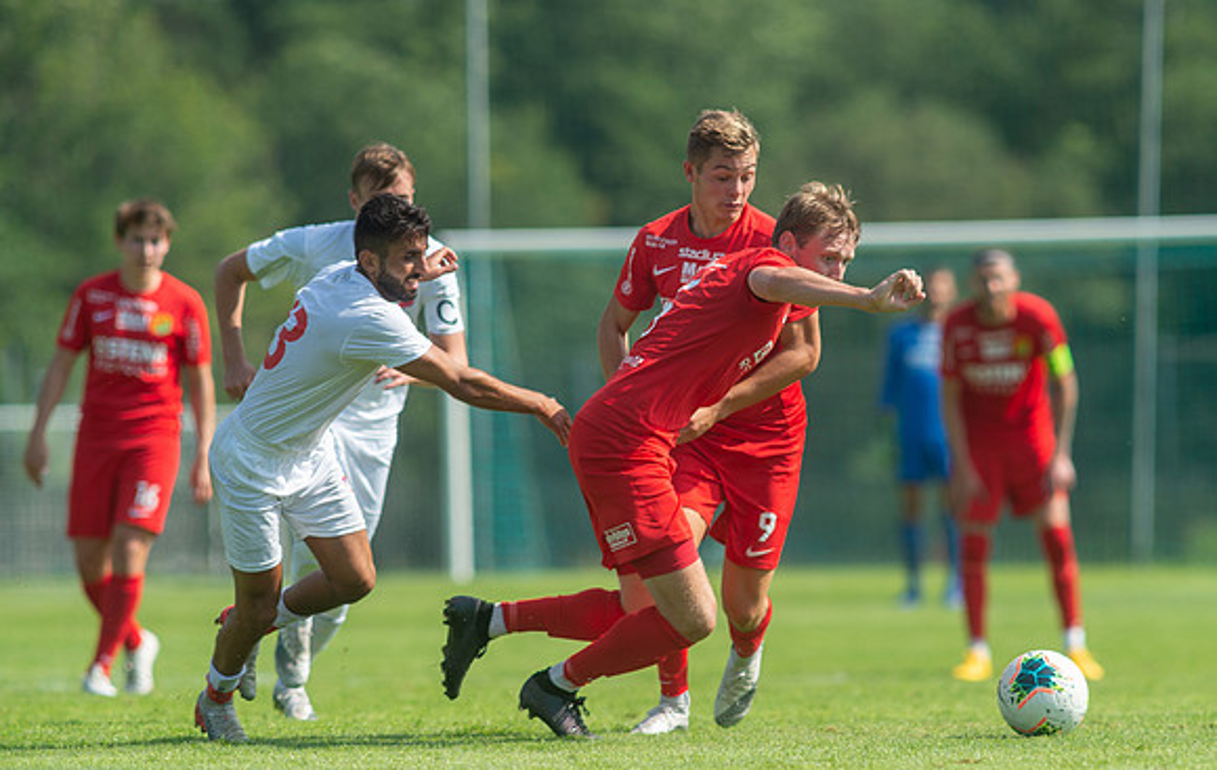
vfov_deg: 2.8
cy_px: 446
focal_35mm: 476
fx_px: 15852
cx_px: 675
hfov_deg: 4.4
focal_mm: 420
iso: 220
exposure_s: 1/1250
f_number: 4
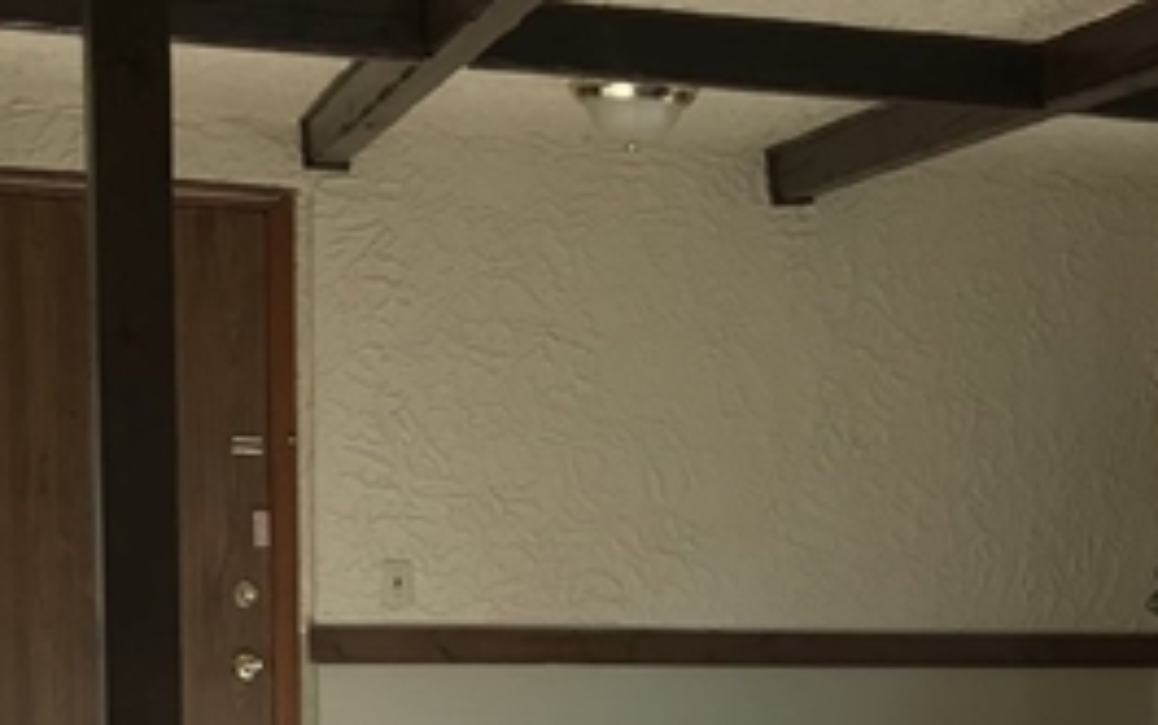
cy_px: 970
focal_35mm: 86
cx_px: 1057
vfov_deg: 14.5
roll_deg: -2.1
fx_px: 2716
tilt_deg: -8.3
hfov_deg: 23.4
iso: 25
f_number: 1.8
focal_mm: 3.99
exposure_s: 1/40
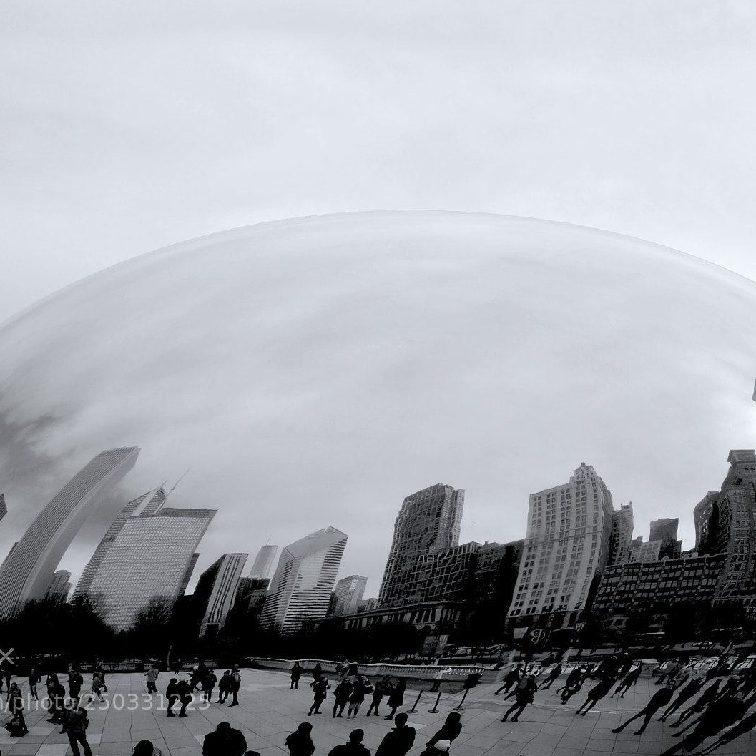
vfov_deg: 31.6
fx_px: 1334
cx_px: 408
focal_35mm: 54
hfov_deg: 31.6
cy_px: 377
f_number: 7.1
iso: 100
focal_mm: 28
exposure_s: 1/200
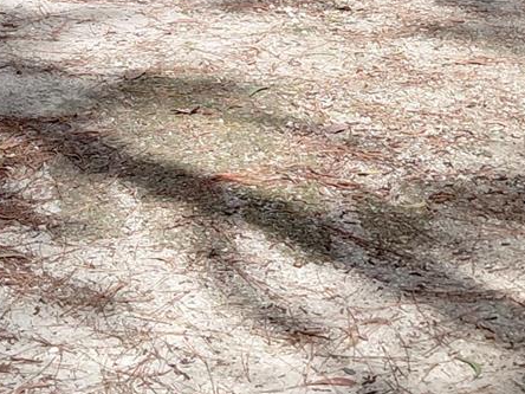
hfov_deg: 21.5
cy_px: -290
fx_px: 1365
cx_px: 98
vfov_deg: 14.6
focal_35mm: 90
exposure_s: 1/1571
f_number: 1.8
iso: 50
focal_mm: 4.69
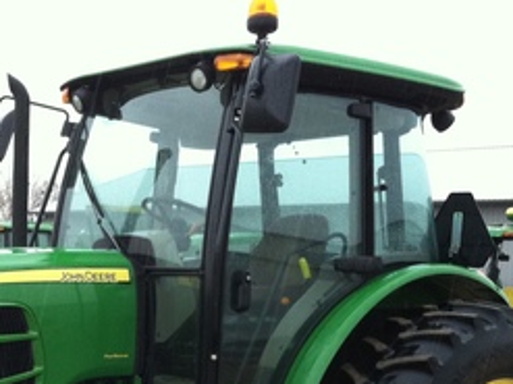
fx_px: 1141
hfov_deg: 24.9
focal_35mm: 77
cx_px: 96
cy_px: 363
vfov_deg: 18.7
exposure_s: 1/120
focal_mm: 3.85
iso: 125
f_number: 2.8
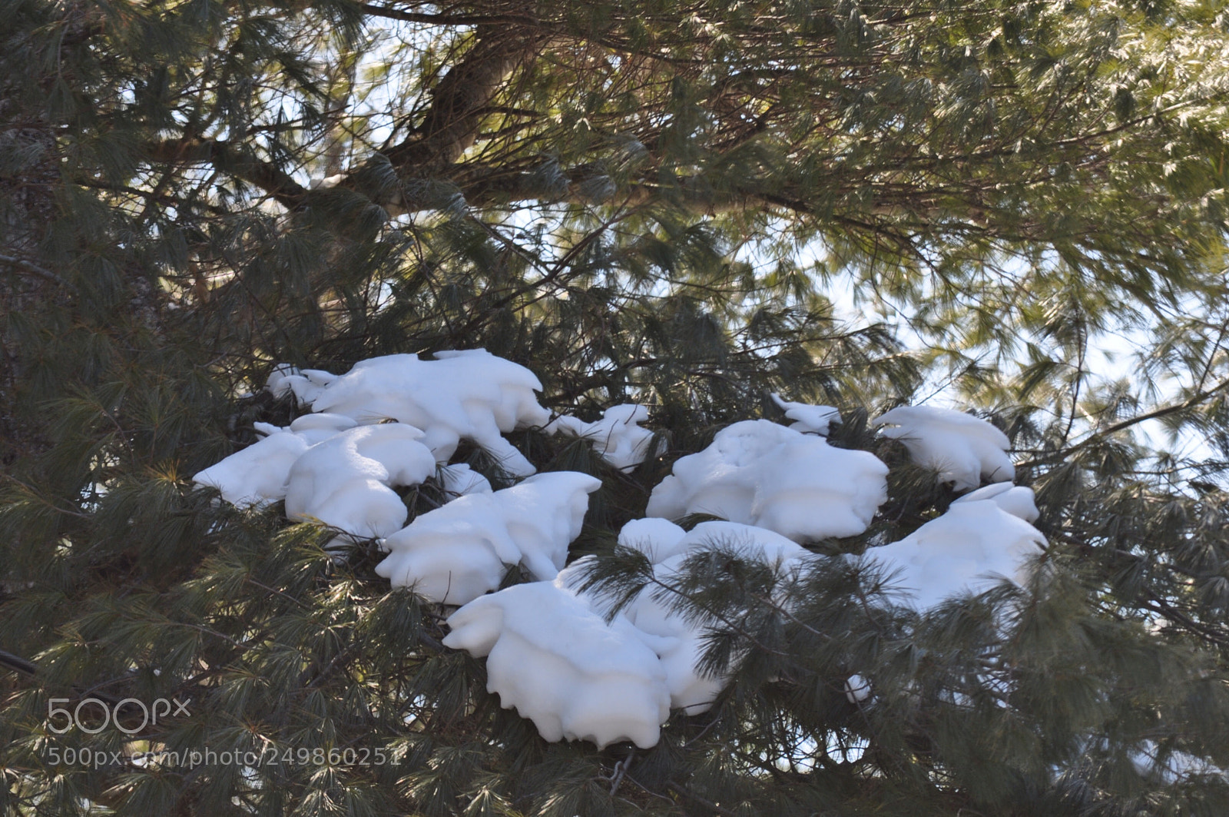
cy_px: 408
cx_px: 614
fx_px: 10230
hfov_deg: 6.9
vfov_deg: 4.6
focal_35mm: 300
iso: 200
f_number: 9
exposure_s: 1/160
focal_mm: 200
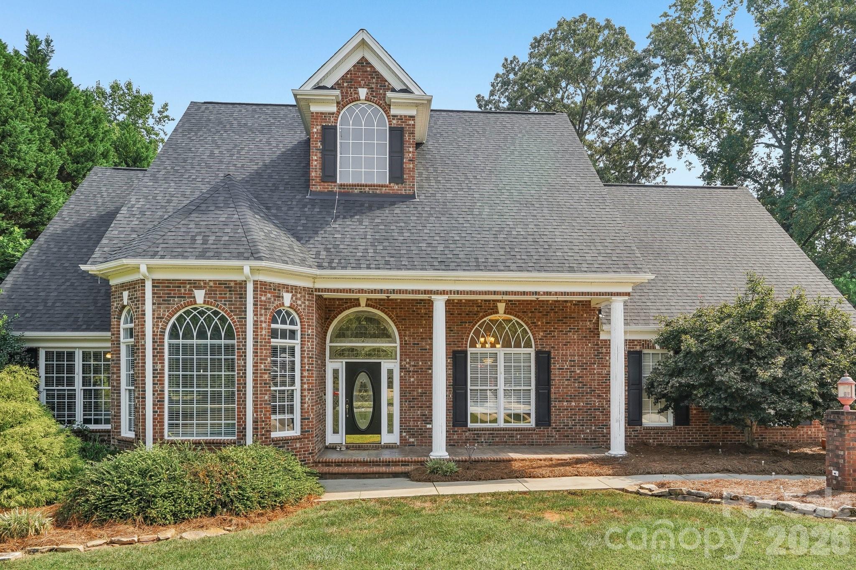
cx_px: 428
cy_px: 285
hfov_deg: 70.4
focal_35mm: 26
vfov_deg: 50.4
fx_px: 606
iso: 125
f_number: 8
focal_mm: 17
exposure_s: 1/30
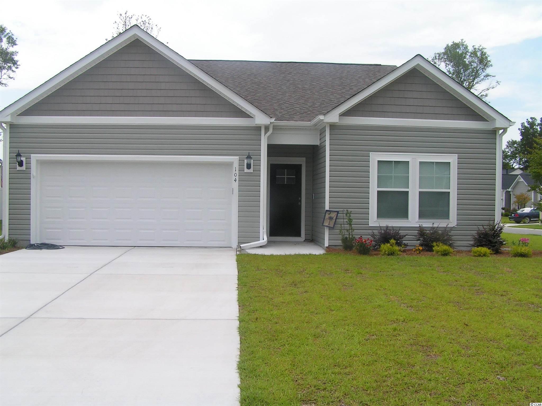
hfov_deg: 49.0
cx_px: 271
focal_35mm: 38
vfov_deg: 37.7
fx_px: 595
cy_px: 203
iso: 50
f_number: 5.6
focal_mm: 6.3
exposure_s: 1/250
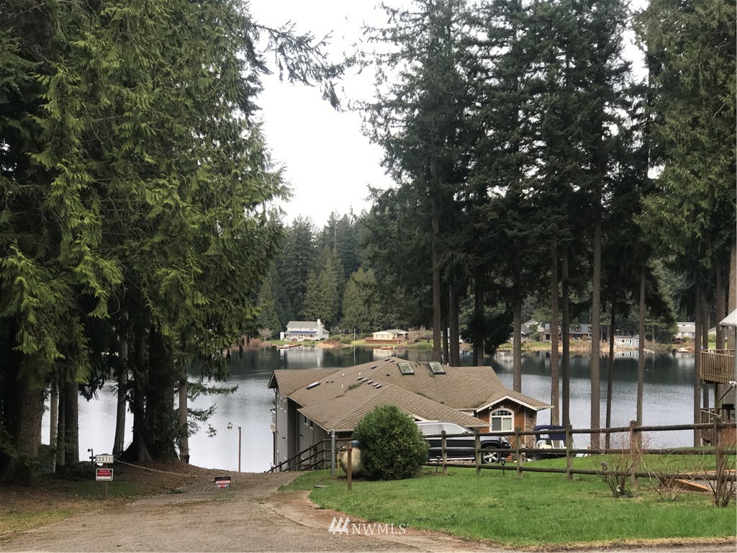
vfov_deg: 25.7
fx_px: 1214
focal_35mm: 57
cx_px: 368
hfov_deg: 33.8
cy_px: 276
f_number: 2.8
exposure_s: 1/136
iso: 20
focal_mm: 6.6
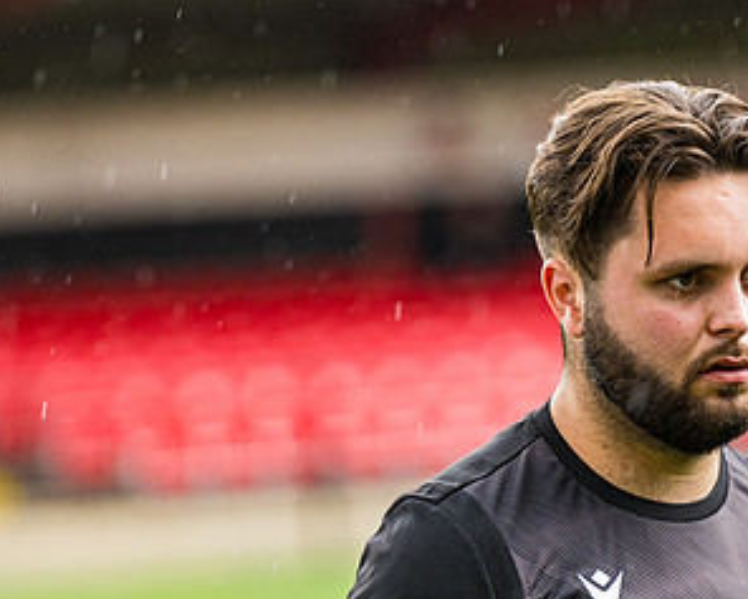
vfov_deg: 2.7
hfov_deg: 3.3
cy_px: 529
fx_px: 12911
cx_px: 553
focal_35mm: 583
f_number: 2.8
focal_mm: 170
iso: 200
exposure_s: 1/400
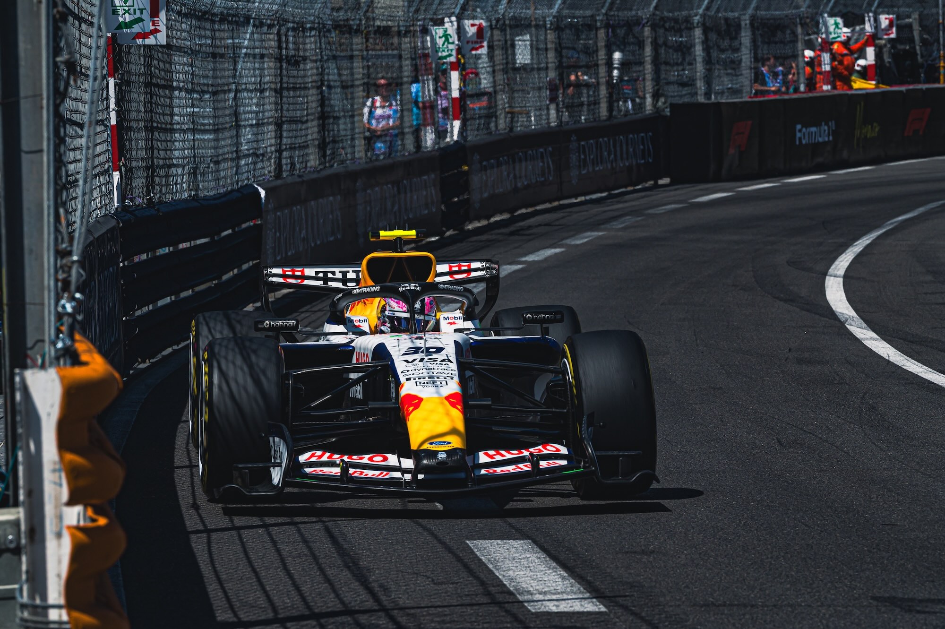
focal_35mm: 200
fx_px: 5247
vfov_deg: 6.9
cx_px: 472
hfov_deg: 10.3
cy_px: 314
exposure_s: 1/2000
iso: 500
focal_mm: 200
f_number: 10
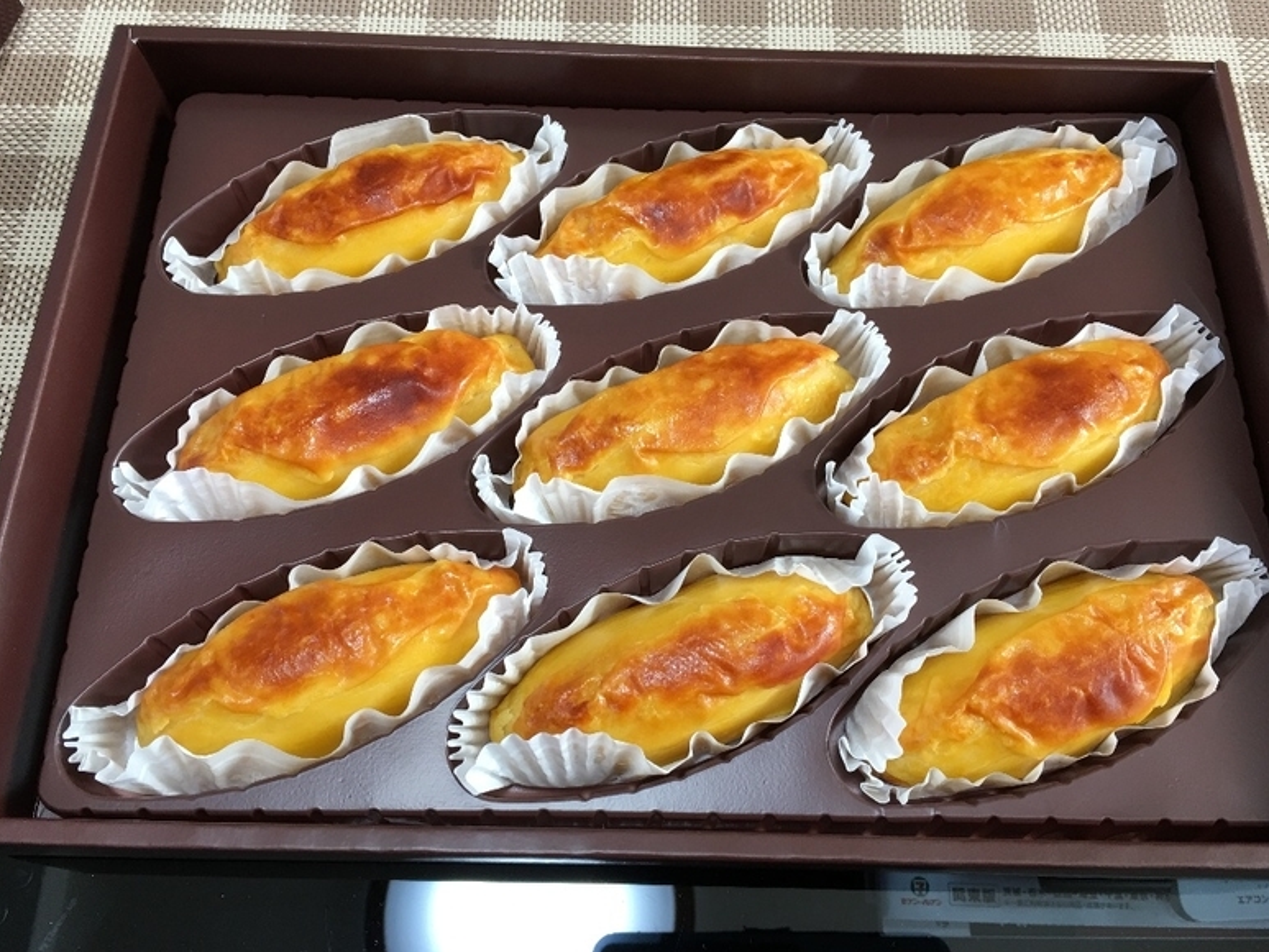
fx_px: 1100
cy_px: 483
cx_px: 650
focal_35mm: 30
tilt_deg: -68.0
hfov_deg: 59.9
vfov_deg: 46.8
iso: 32
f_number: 2.2
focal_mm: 4.15
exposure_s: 1/30
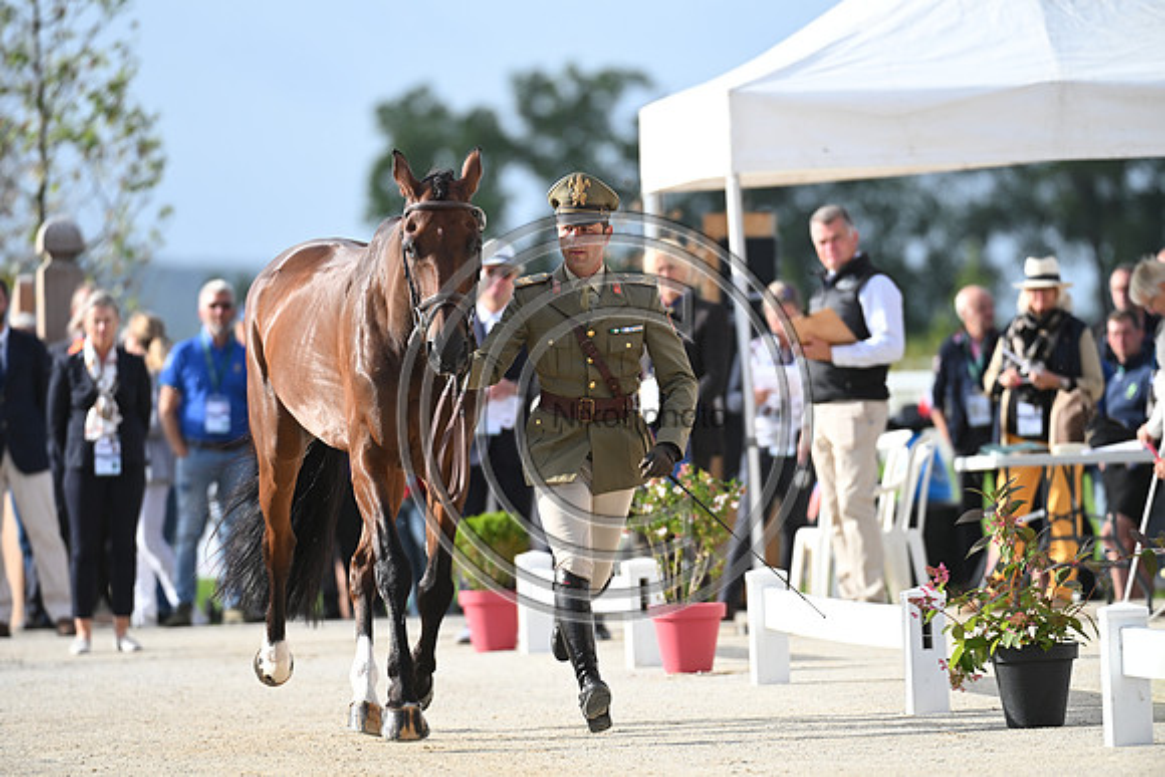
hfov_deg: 5.4
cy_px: 388
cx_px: 582
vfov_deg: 3.6
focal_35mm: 380
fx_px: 12300
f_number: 5
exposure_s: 1/1600
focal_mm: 380
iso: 560
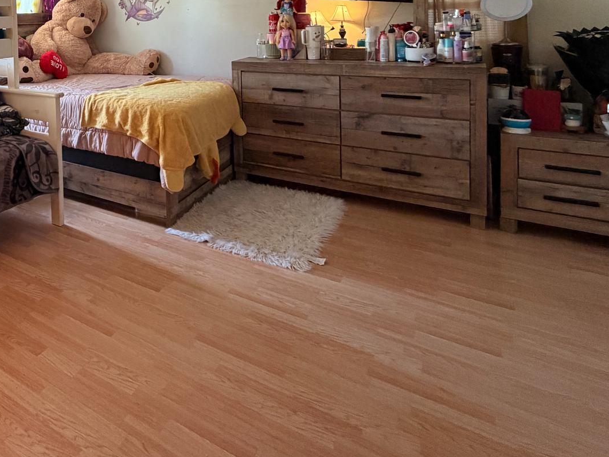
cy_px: 40
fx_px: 475
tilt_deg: -1.3
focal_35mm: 27
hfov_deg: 55.6
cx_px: 49
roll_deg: +2.3
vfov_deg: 46.1
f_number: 2.2
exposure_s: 1/60
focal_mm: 2.22
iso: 250
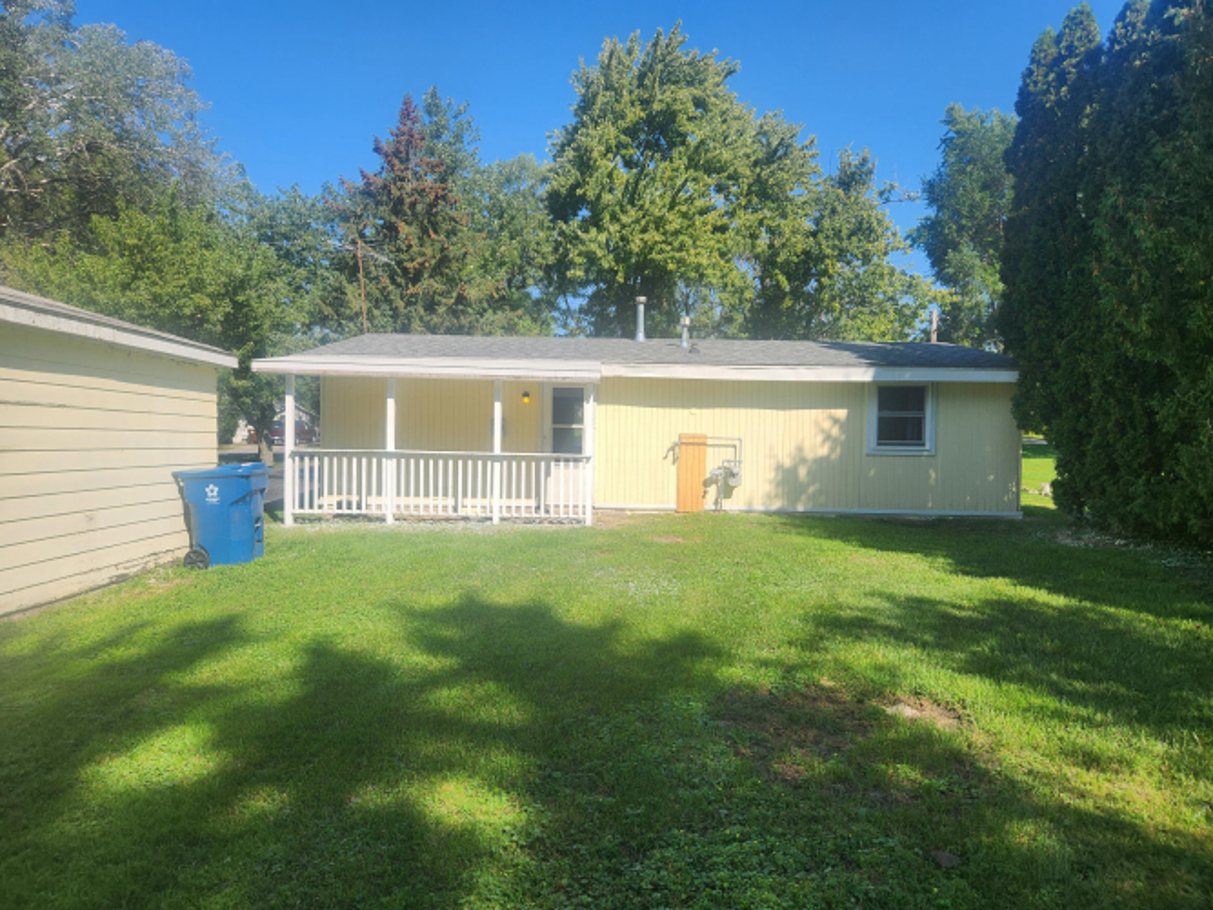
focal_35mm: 23
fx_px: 806
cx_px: 606
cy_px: 455
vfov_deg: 58.9
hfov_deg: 73.9
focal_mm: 5.4
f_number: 1.8
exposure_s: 1/1559
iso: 20
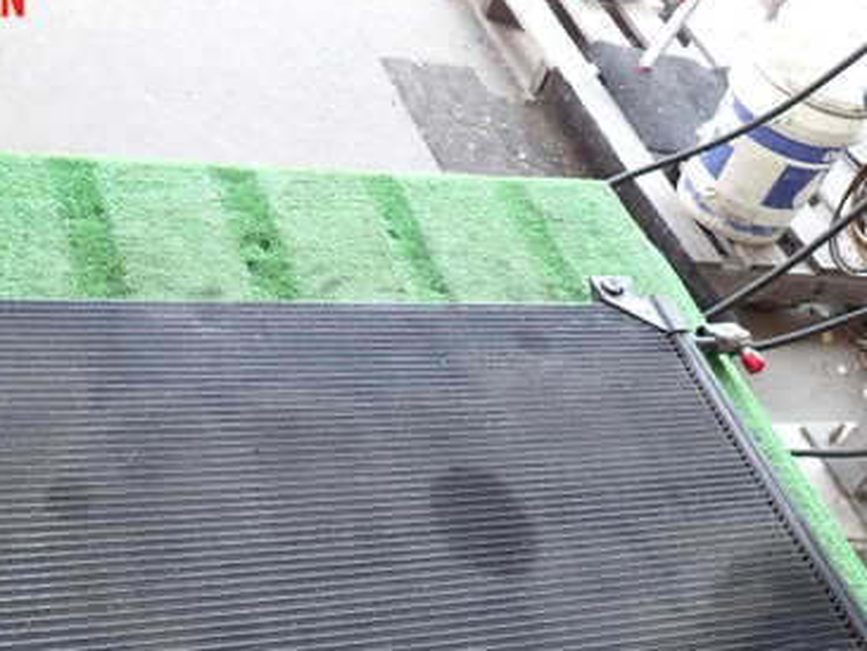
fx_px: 1153
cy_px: 506
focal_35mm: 46
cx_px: 306
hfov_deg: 40.8
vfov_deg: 30.9
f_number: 2.2
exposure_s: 1/60
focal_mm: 5.05
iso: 125
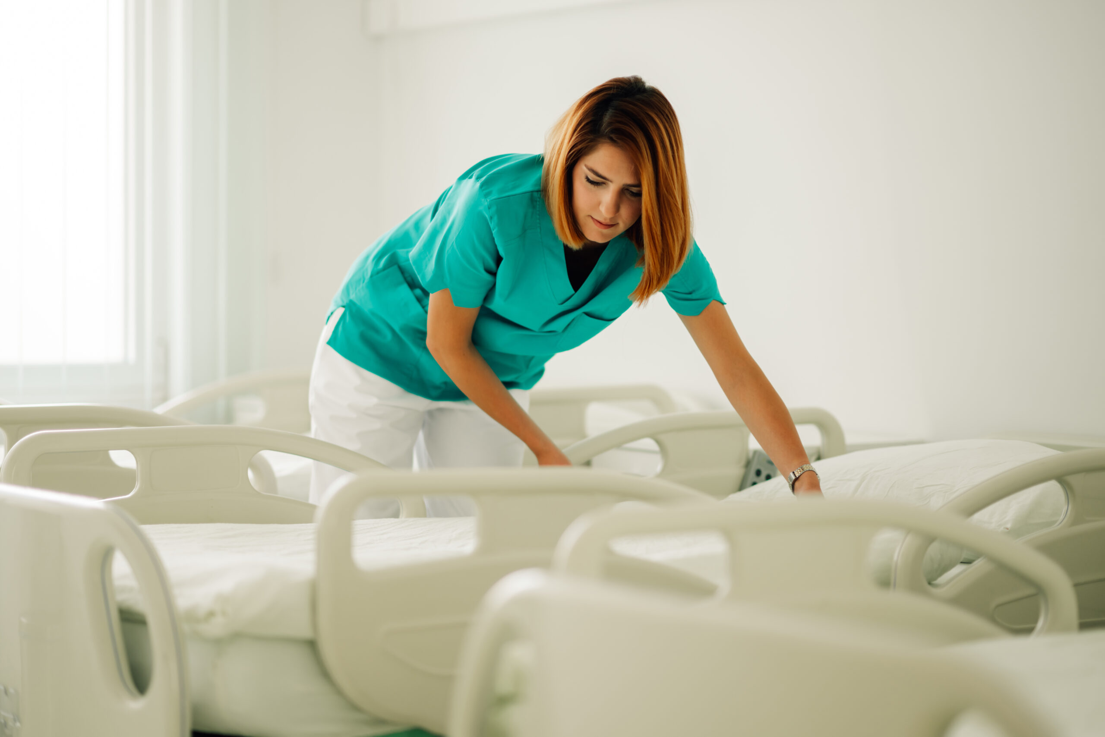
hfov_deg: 23.9
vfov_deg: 16.1
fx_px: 2609
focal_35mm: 85
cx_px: 552
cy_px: 368
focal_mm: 85
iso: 200
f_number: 1.4
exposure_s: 1/250
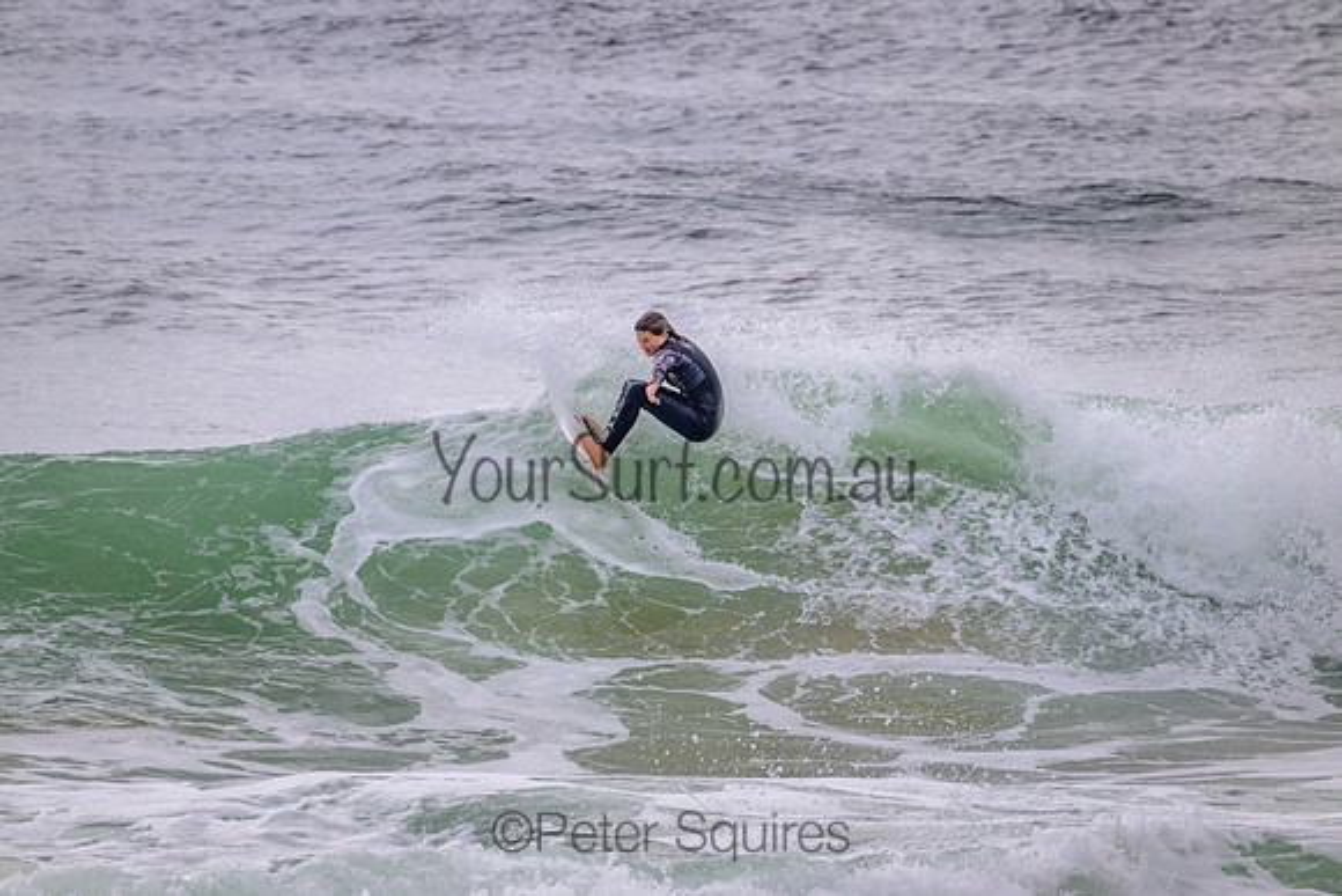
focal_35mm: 800
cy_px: 448
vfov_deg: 1.7
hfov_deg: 2.6
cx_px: 671
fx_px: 29828
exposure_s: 1/2000
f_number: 11
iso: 1800
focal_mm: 800
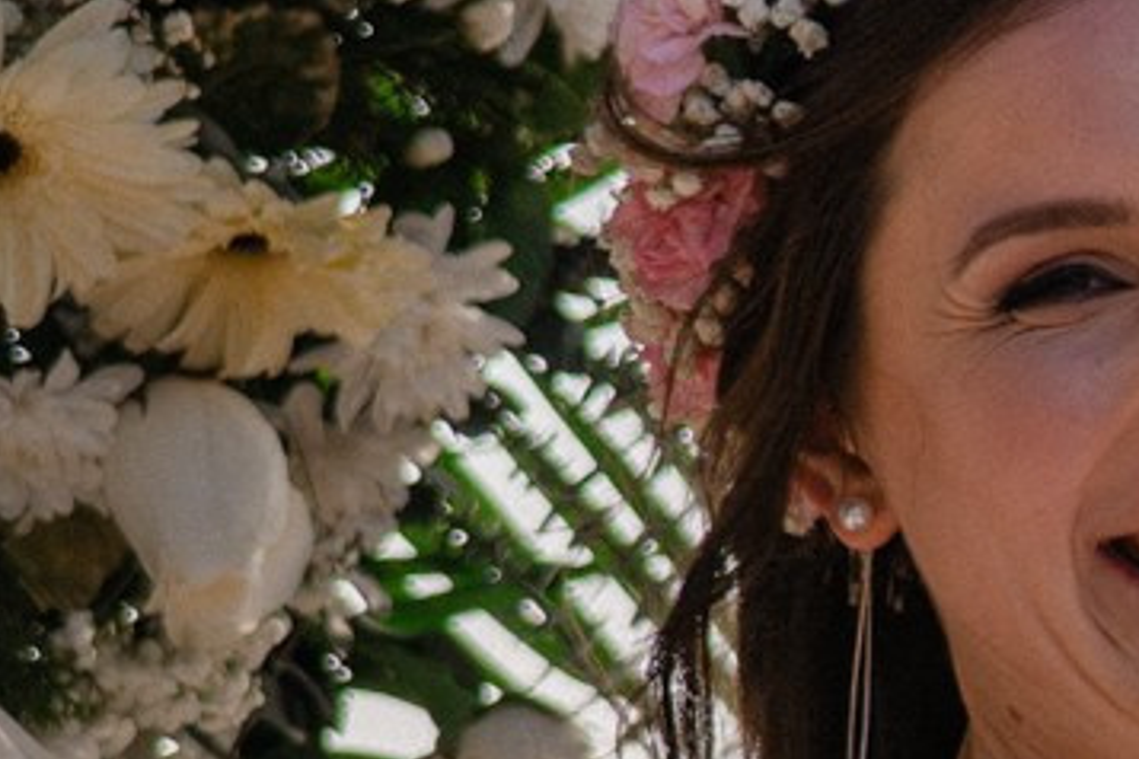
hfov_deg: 6.1
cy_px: 528
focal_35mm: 327
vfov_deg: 4.2
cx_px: 2364
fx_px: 10345
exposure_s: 1/3200
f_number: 2.2
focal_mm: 50
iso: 200
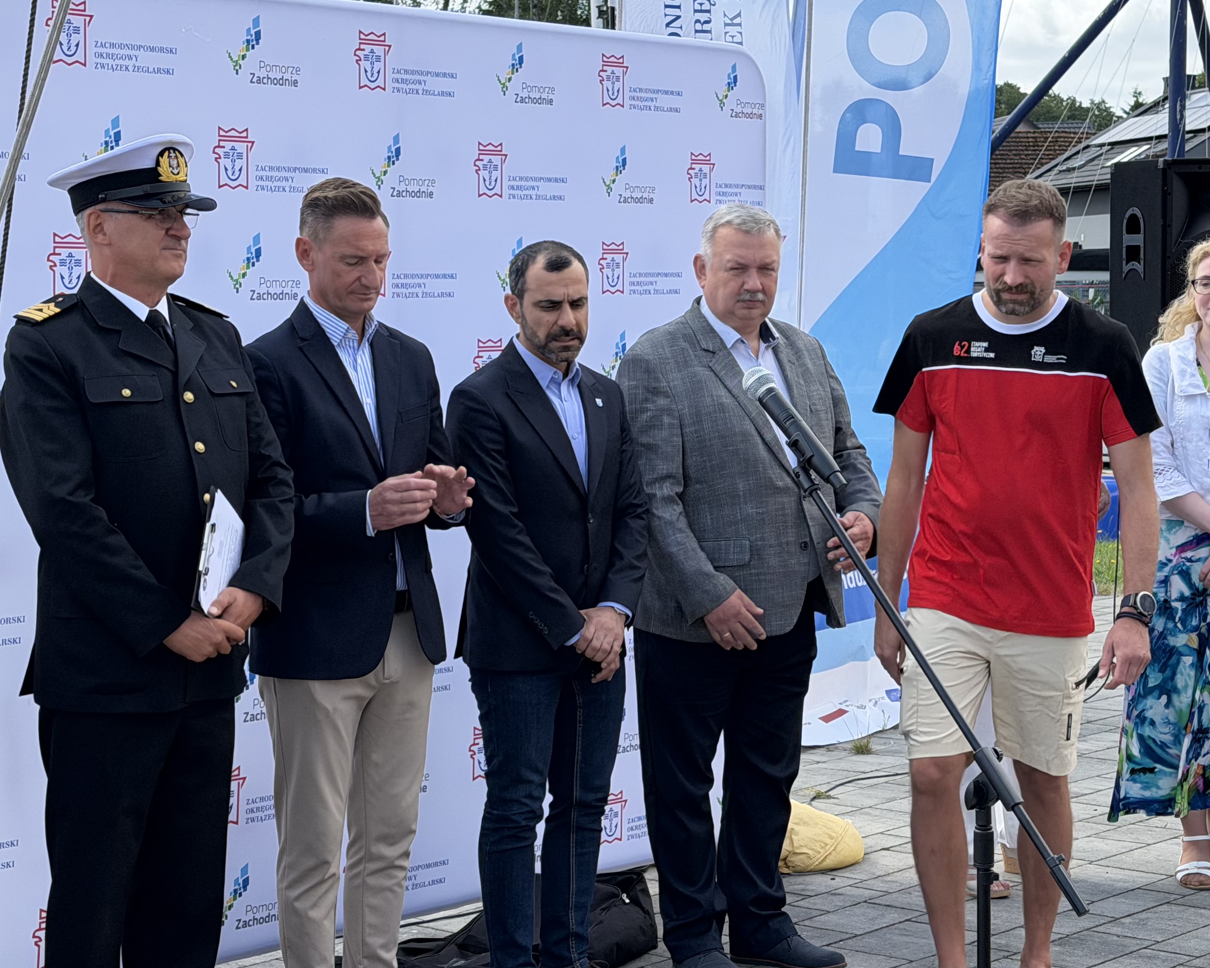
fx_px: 2686
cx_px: 610
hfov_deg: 25.4
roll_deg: +0.5
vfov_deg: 20.4
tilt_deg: -5.5
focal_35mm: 75
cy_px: 525
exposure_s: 1/2208
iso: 80
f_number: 1.78
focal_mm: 6.76
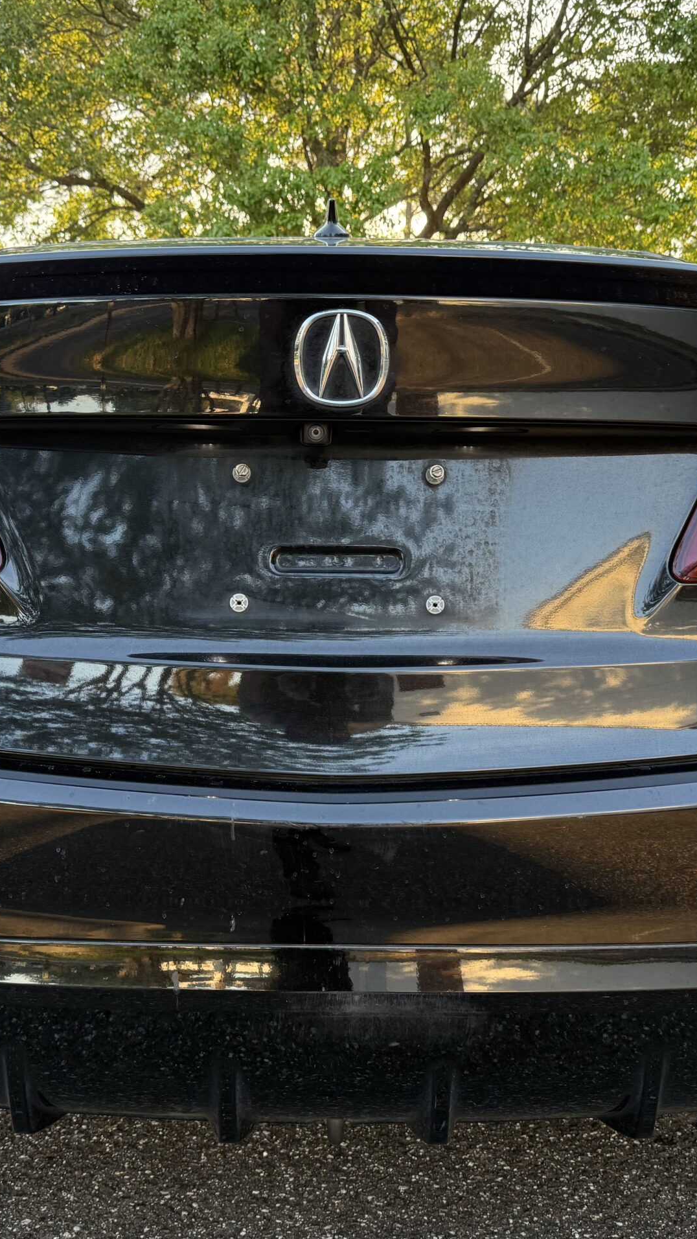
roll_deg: -0.1
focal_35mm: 35
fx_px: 1150
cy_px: 620
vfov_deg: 56.6
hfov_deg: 33.7
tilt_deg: -4.9
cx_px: 323
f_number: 1.78
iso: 200
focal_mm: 6.76
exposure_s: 1/176
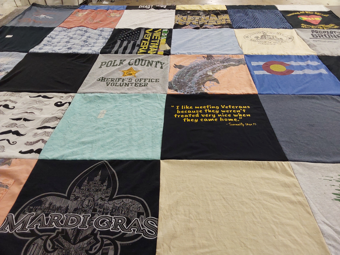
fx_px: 275
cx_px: 170
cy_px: 128
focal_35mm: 28
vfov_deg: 49.7
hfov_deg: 63.4
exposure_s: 1/60
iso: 100
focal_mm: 2.91
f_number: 1.9
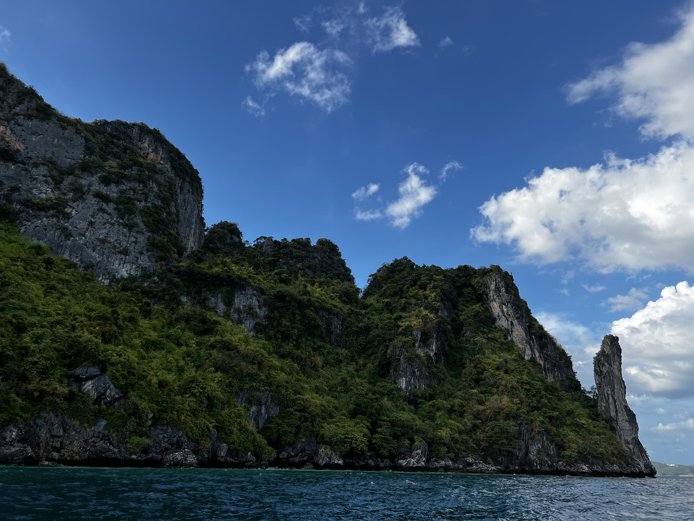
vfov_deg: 53.1
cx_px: 347
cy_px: 260
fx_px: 521
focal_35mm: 26
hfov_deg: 67.3
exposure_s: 1/2513
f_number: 1.5
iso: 50
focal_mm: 5.7
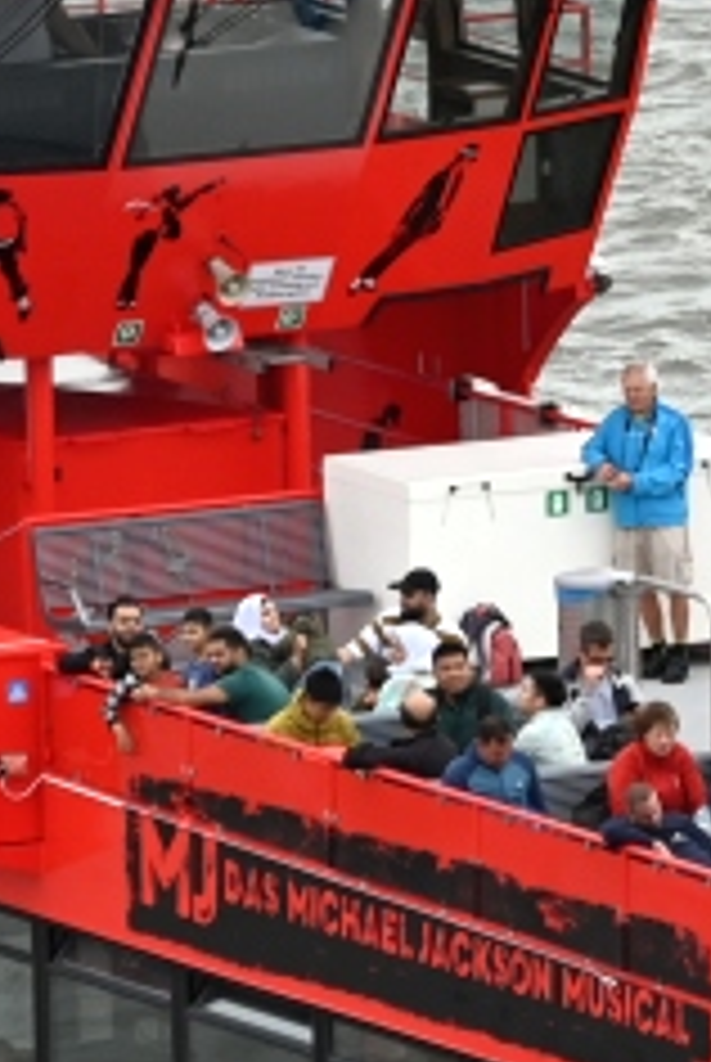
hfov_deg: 1.4
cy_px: 619
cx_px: 648
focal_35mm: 954
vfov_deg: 2.2
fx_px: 28178
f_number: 5.3
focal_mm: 220
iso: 400
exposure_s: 1/1000
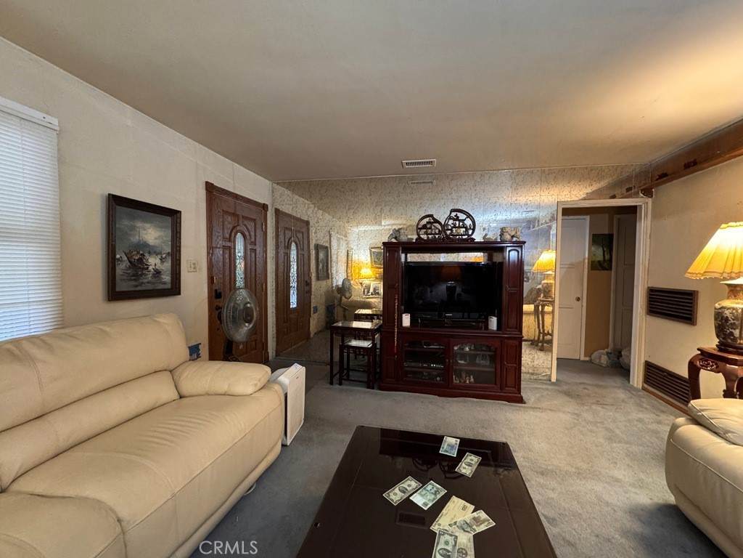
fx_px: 300
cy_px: 279
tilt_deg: -2.1
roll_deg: -0.4
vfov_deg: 85.7
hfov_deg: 102.1
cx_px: 372
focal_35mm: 14
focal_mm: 2.22
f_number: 2.2
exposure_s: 1/60
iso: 640
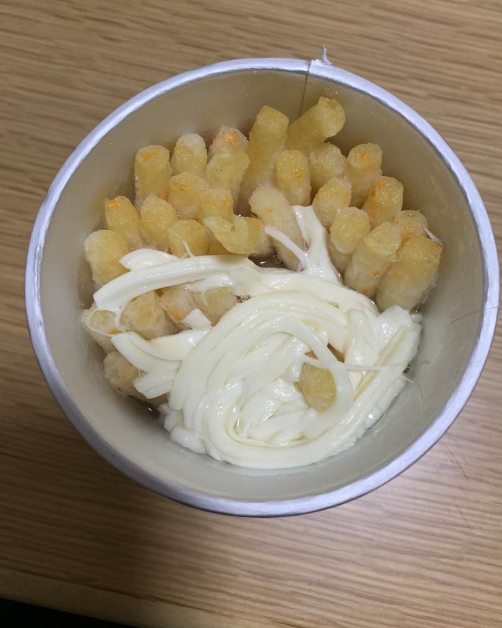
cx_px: 264
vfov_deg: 58.7
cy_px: 290
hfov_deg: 48.5
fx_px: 557
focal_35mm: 30
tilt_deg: -78.3
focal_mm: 4.25
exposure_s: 1/45
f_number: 1.8
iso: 160
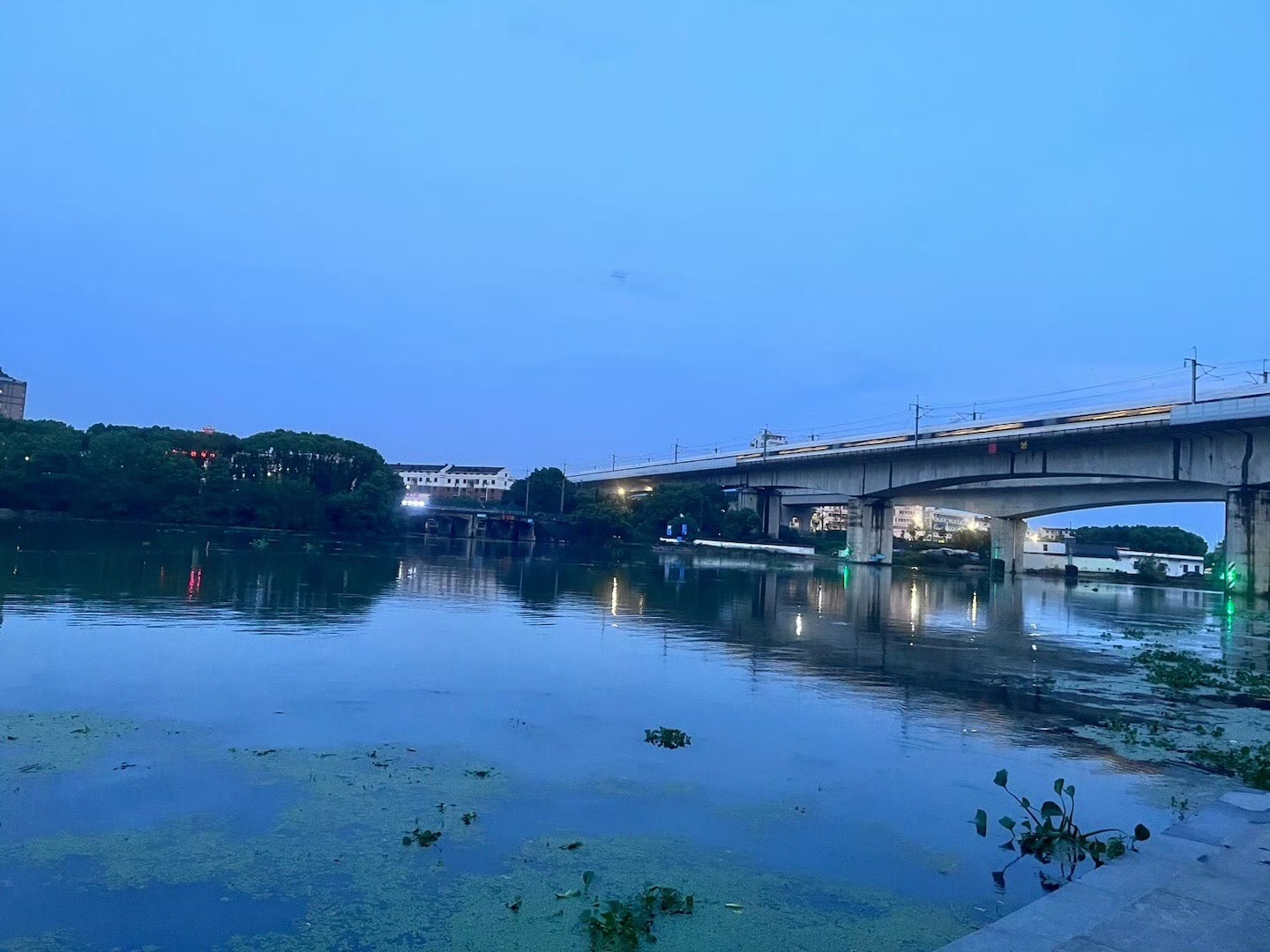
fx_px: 954
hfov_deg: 67.3
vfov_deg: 53.1
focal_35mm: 26
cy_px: 476
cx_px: 635
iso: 500
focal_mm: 5.1
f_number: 1.6
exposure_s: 1/33
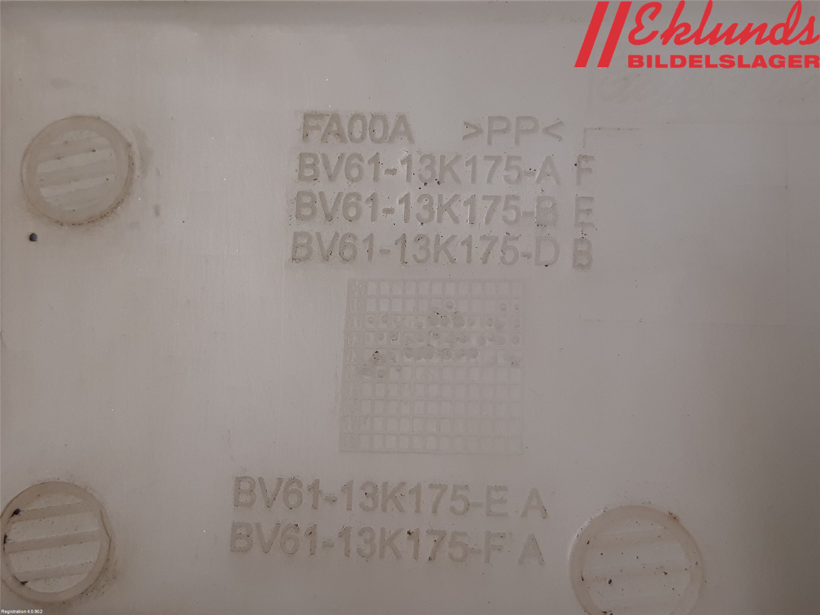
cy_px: 308
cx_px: 410
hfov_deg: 67.3
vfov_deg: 53.1
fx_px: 616
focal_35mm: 26
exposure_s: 1/50
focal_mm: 3.93
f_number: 1.7
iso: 64
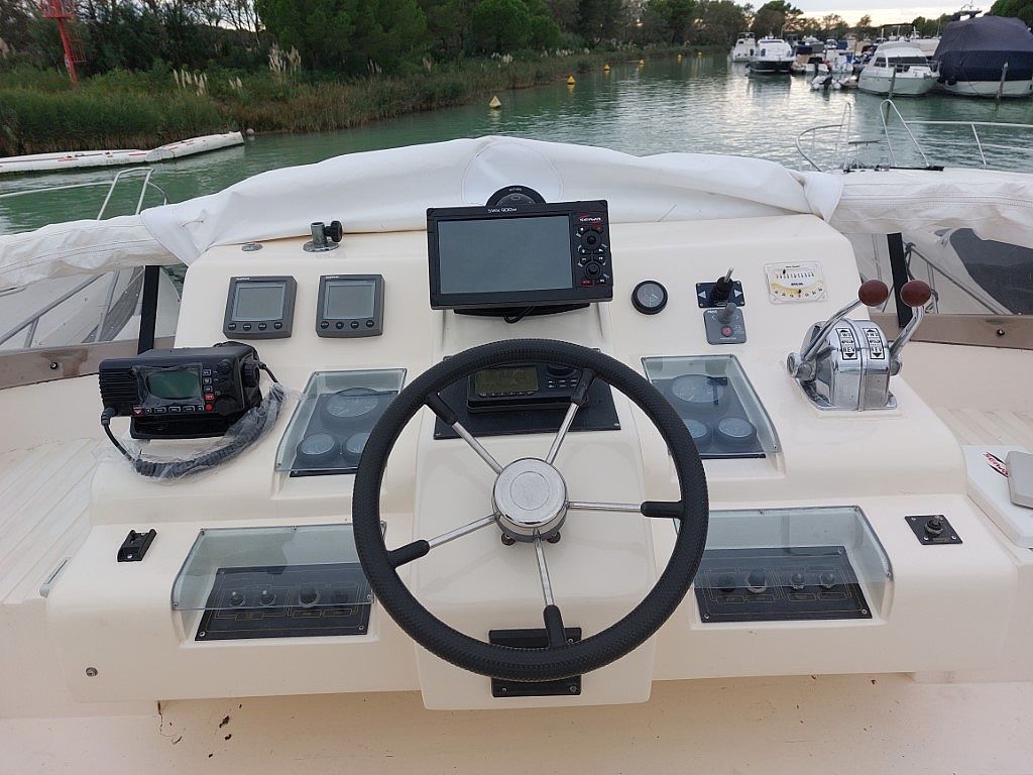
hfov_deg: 71.6
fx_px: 716
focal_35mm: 24
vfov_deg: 56.8
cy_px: 388
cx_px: 516
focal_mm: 5.23
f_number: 1.8
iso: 25
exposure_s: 1/380
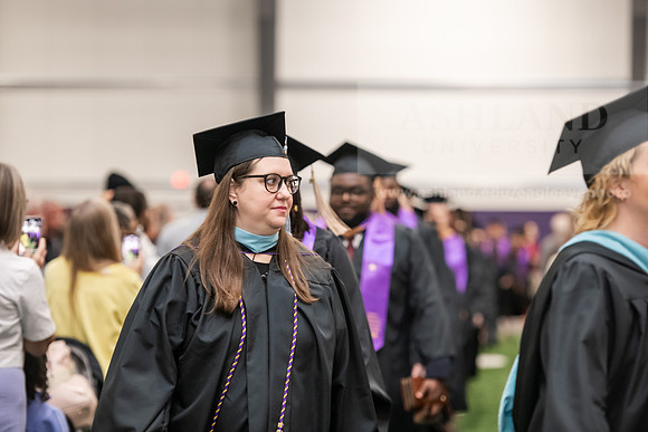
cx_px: 324
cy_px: 216
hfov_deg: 15.2
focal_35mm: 135
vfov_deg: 10.2
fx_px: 2430
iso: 2500
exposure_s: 1/200
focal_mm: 135
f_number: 3.2
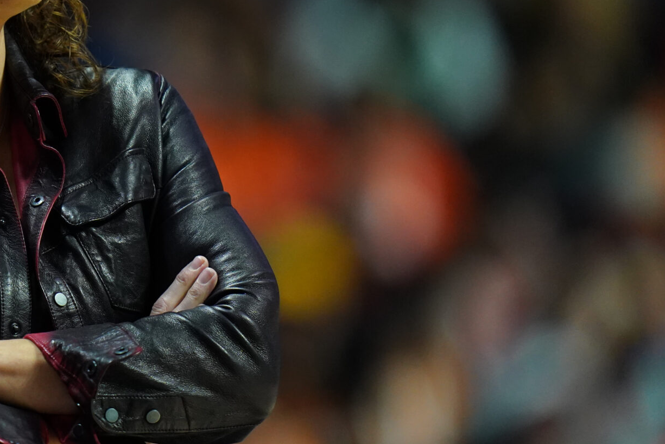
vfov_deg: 1.6
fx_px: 15444
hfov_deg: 2.5
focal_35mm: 836
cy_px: 139
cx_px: -29
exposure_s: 1/1000
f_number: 2.8
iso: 3200
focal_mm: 400
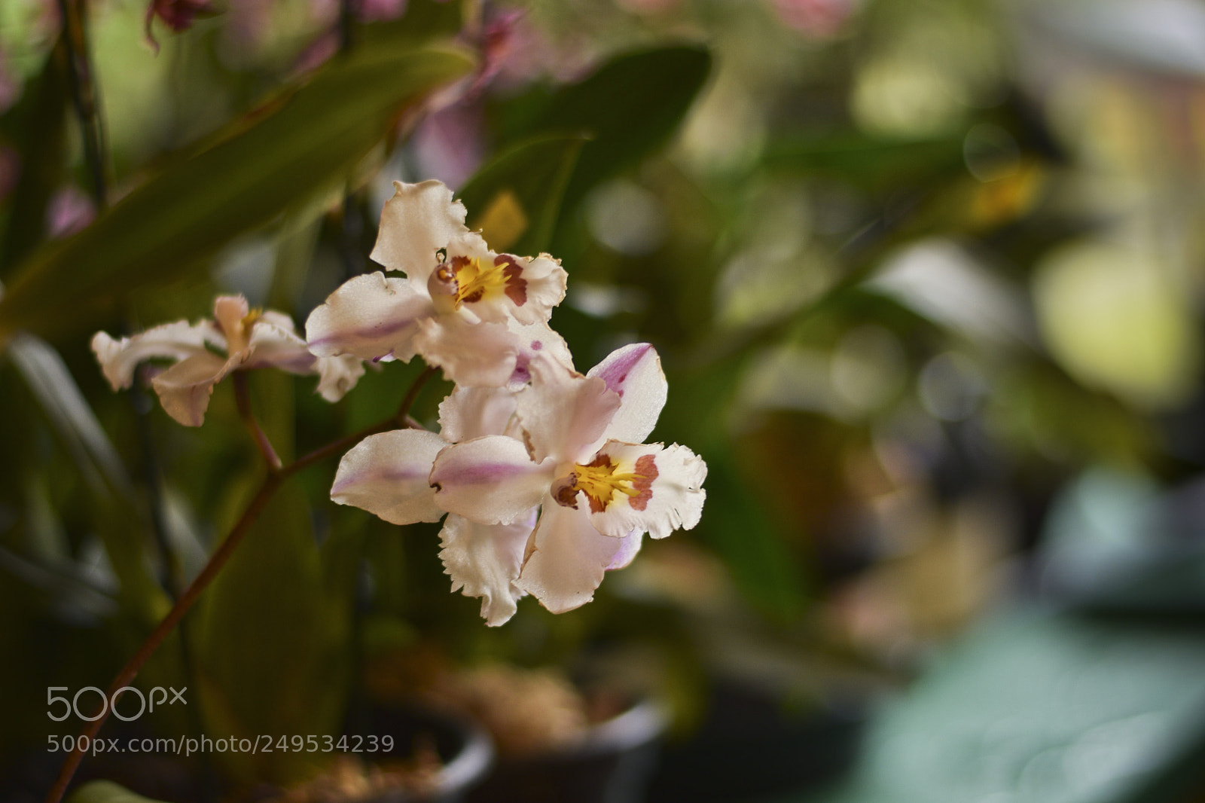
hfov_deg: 27.0
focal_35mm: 75
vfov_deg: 18.2
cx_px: 602
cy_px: 402
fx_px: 2510
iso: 100
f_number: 1.8
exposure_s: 1/100
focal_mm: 50
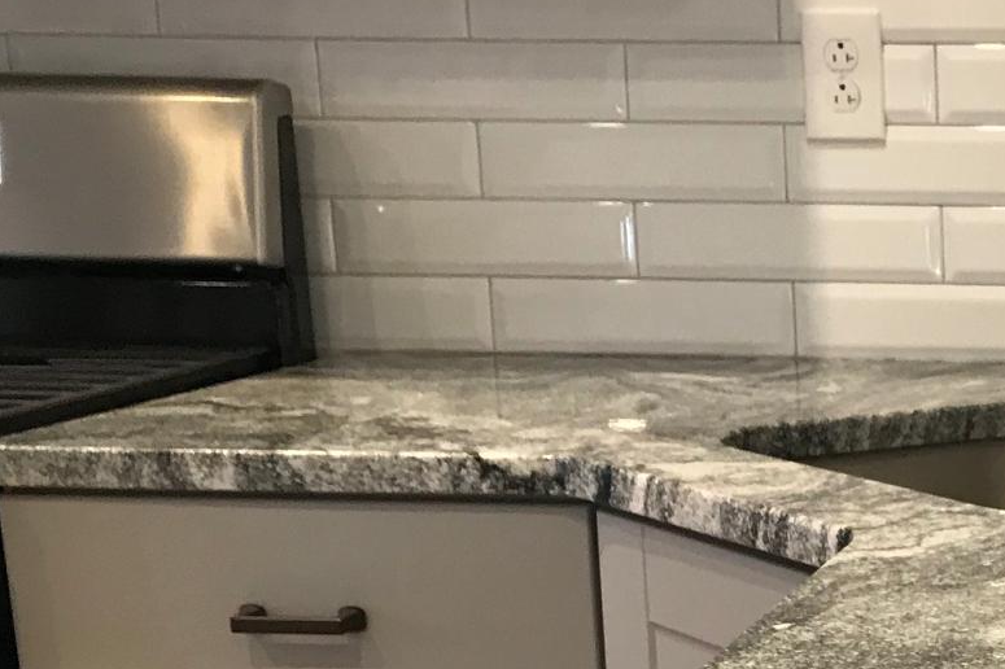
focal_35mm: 77
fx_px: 2149
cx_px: 1242
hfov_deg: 23.7
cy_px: 692
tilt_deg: -14.5
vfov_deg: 17.2
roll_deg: +0.8
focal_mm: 3.99
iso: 40
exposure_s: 1/20
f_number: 1.8
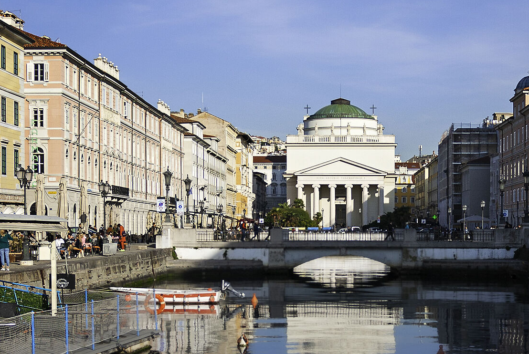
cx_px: 345
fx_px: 1148
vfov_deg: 17.5
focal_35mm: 78
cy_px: 169
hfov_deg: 25.8
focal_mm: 24
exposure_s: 1/320
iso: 100
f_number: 7.1
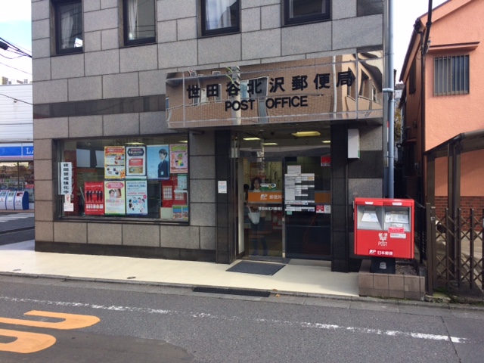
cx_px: 242
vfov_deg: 48.2
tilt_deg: -0.5
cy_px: 182
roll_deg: +0.8
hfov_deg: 61.7
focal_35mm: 29
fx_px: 405
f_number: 2.2
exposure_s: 1/323
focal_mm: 4.15
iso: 32
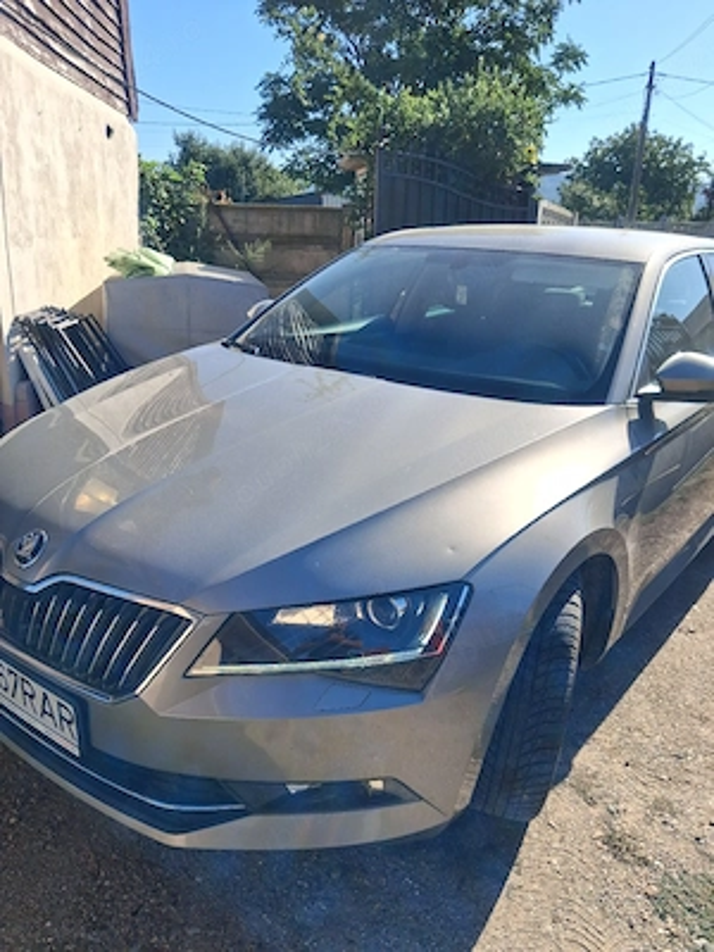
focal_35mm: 27
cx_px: 357
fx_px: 743
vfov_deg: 65.3
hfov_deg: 51.4
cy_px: 476
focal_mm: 4
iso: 20
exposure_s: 1/588
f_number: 1.8
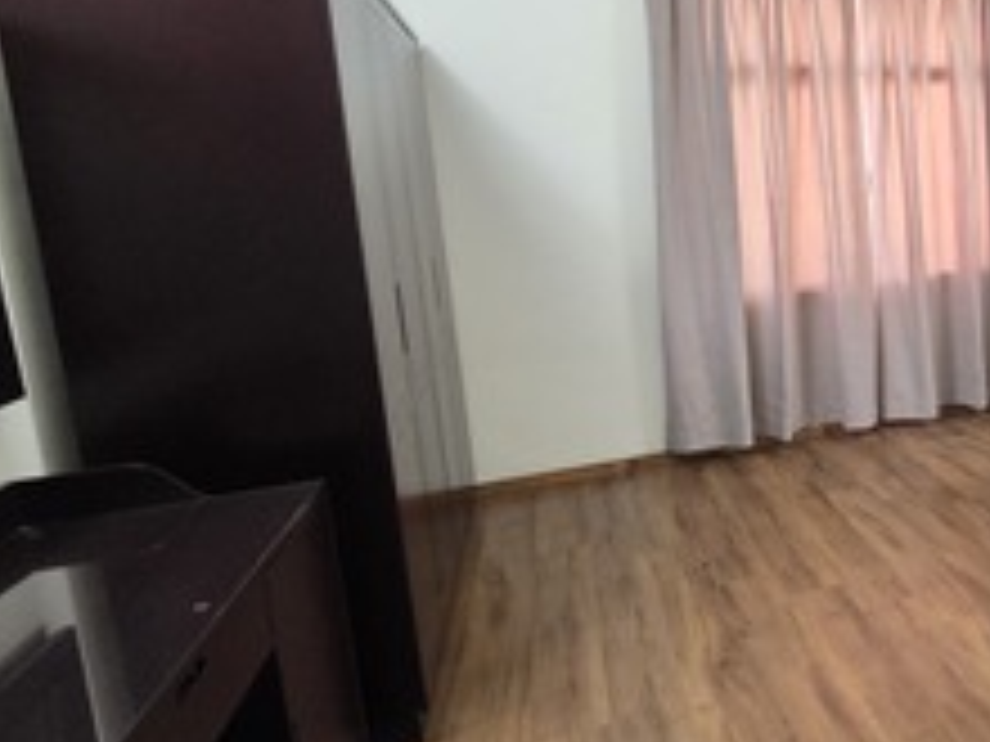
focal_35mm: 27
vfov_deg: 51.1
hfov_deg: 53.8
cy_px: 308
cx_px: 952
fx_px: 772
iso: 1250
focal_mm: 2.2
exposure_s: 1/50
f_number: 1.9
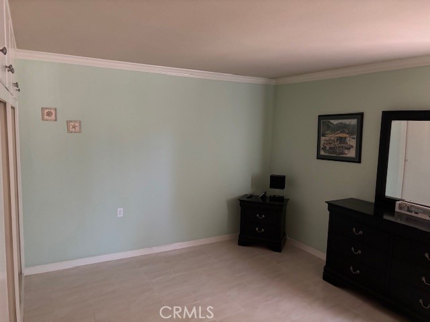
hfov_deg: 67.3
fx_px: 323
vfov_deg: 53.1
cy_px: 161
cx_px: 215
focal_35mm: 26
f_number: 1.6
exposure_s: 1/30
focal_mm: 5.96
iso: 640
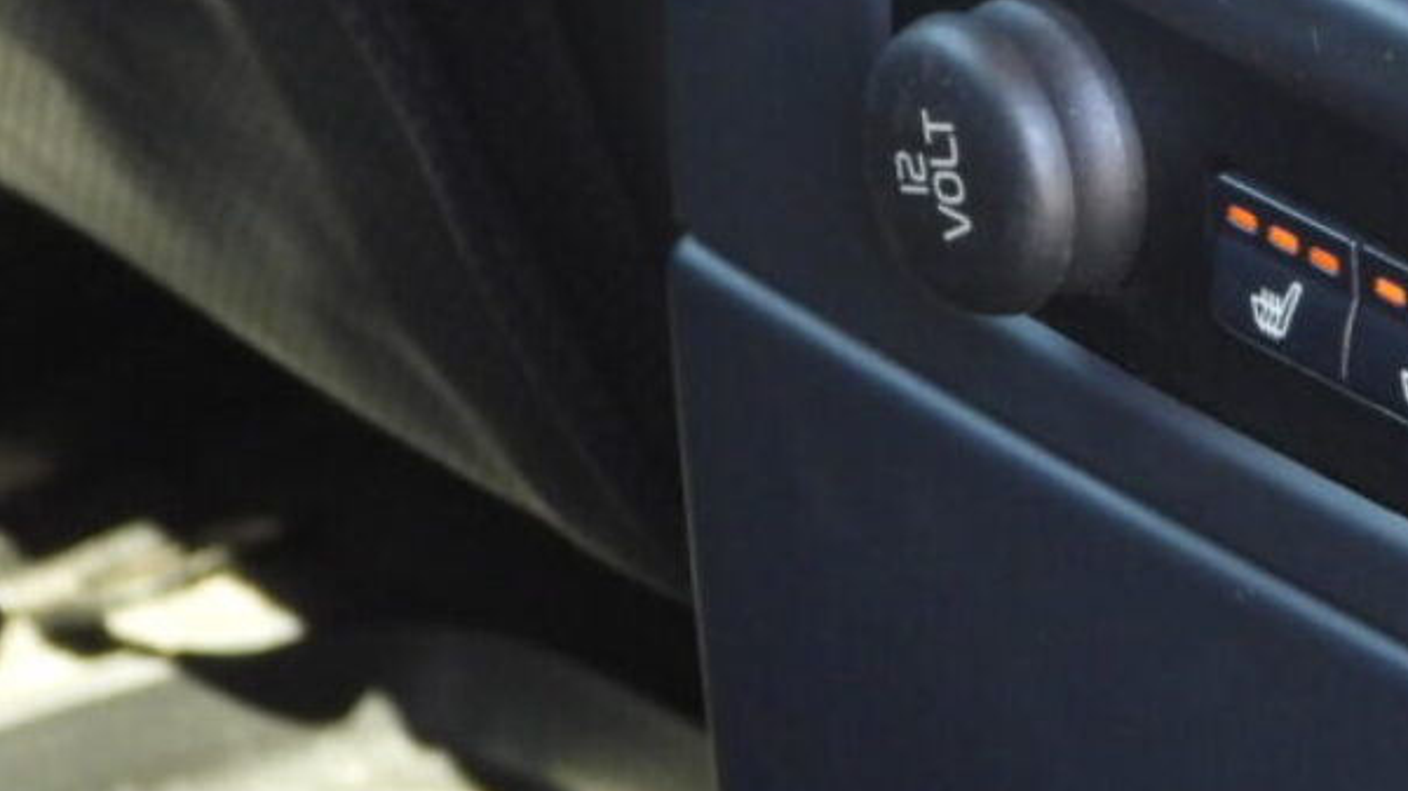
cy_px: 178
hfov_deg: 5.5
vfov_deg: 3.1
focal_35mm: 393
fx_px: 14667
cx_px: 1389
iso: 400
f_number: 4
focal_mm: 24.3
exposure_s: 1/40
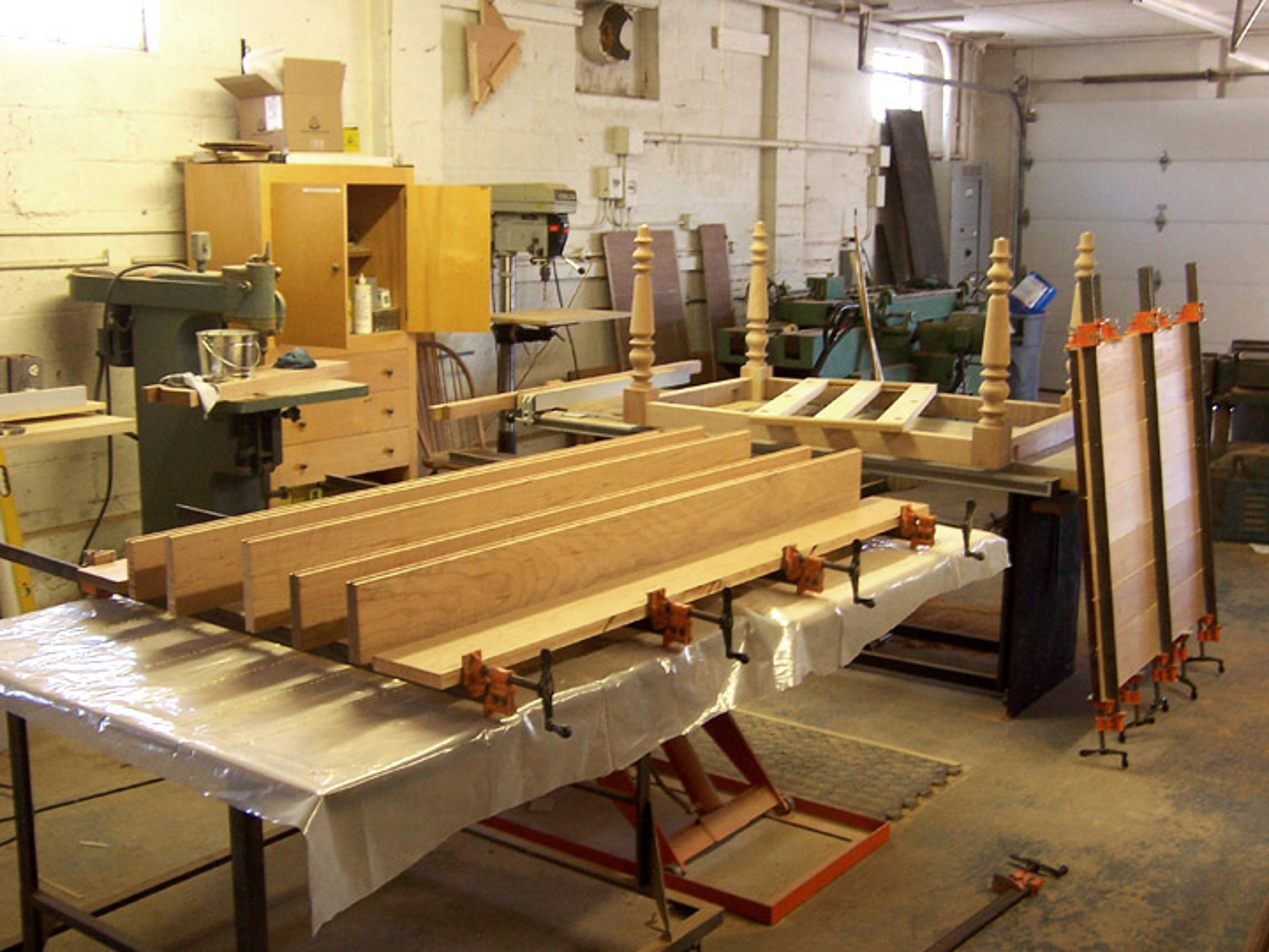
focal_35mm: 40
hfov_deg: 46.8
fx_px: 1466
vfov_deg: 36.0
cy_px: 476
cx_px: 634
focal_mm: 6.7
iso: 140
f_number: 4
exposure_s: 1/8
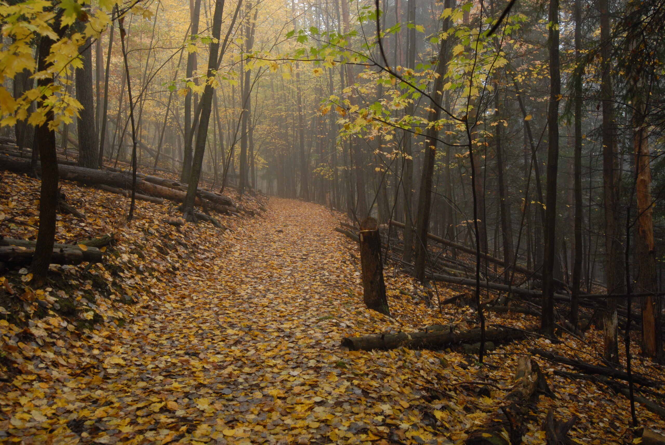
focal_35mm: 30
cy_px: 222
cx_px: 332
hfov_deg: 61.9
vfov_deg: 43.7
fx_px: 555
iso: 320
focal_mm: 20
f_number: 2.8
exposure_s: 1/80
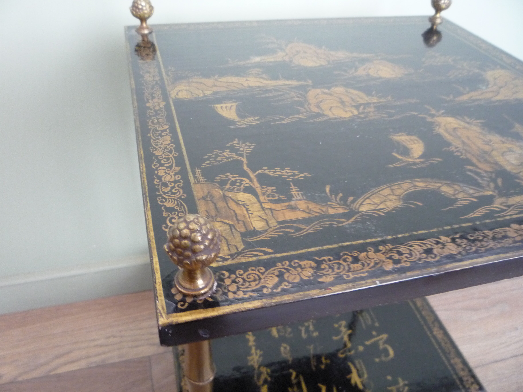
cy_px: 196
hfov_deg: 60.0
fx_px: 453
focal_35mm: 30
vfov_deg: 46.8
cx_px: 262
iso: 400
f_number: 3.3
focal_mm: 5.2
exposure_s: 1/10
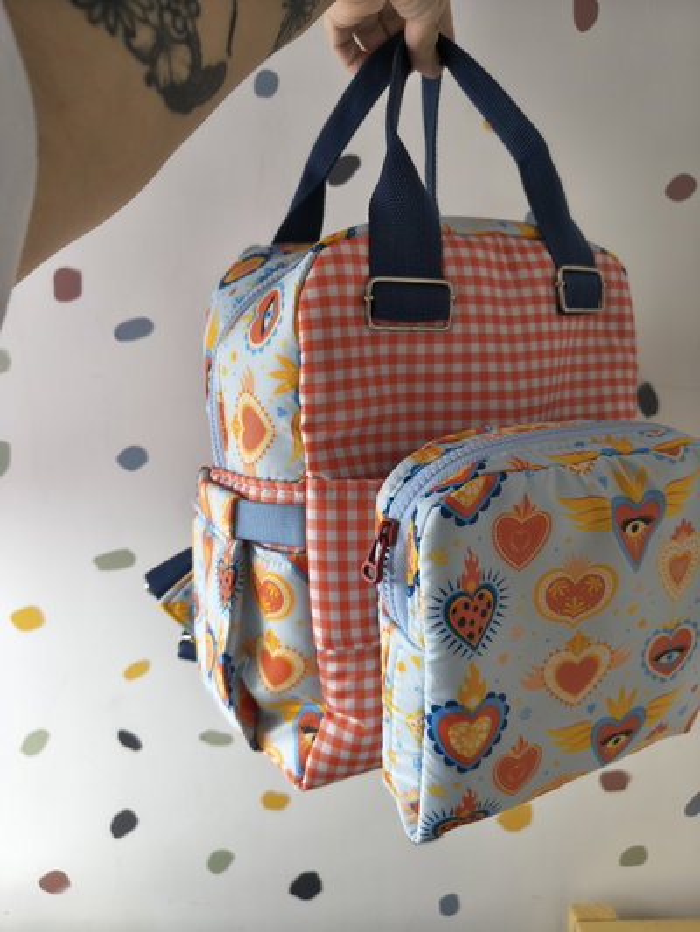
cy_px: 466
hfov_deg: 56.8
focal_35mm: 24
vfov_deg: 71.6
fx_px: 647
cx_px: 350
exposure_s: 1/100
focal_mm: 5.56
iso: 254
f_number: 1.8
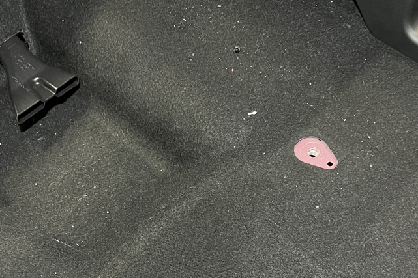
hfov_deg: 36.7
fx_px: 627
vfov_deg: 23.5
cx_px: 161
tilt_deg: -65.0
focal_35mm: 54
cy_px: 304
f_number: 1.6
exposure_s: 1/30
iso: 800
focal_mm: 5.1
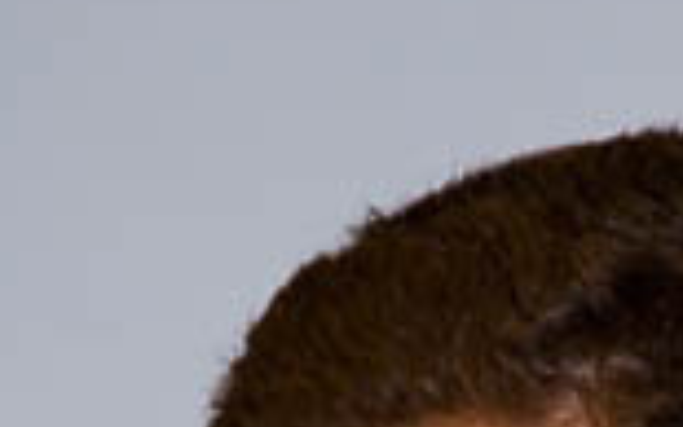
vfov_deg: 1.1
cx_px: 555
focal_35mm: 1149
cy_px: 788
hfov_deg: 1.8
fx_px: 21395
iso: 100
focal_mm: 200
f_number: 5.6
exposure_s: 1/15
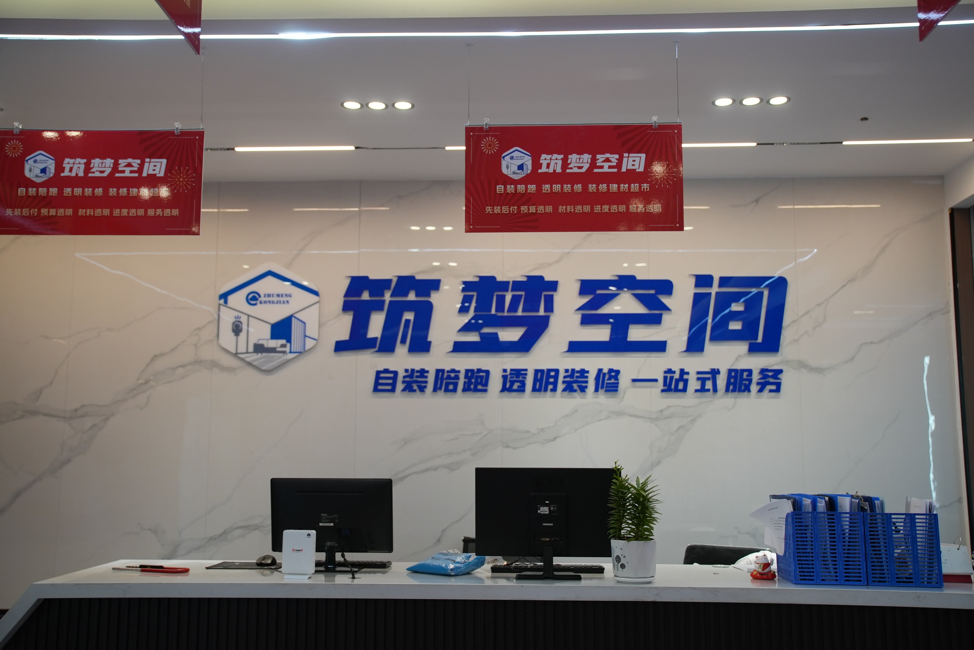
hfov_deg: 28.8
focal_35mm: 70
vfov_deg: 19.5
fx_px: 1895
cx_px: 487
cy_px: 325
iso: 1250
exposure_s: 1/160
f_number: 4
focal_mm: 70
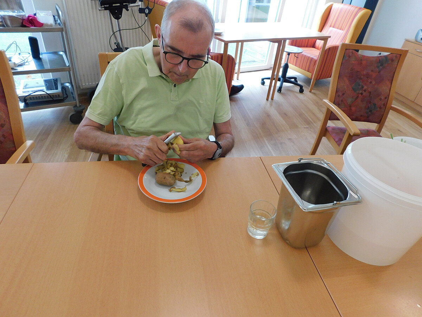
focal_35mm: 23
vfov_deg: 58.9
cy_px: 158
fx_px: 280
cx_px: 211
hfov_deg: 73.9
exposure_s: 1/30
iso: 220
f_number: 3
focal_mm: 4
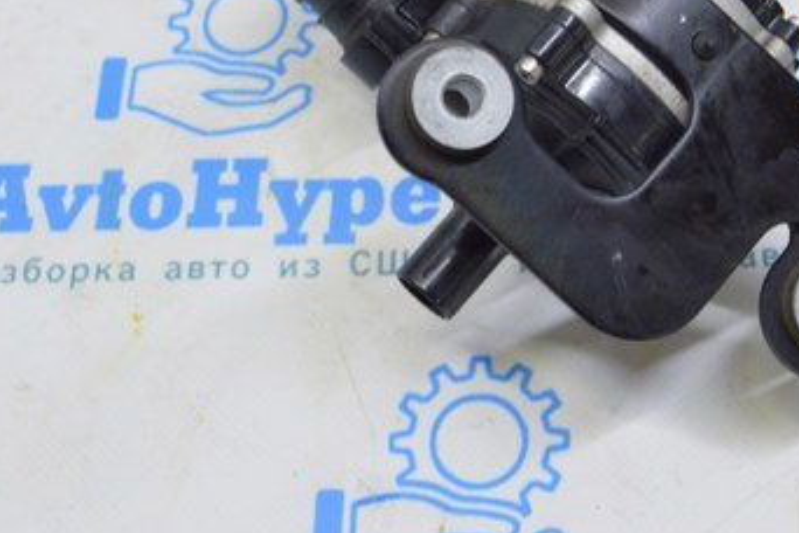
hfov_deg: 27.5
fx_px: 1620
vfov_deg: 18.4
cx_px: 551
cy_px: 62
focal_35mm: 73
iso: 400
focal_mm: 26
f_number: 5.6
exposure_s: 1/20
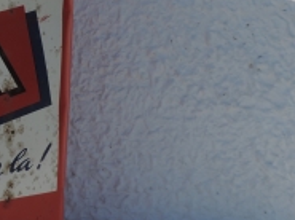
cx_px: -54
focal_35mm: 78
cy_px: 80
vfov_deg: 18.8
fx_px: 663
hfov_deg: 23.1
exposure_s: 1/1000
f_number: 3
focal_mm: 4.3
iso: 80
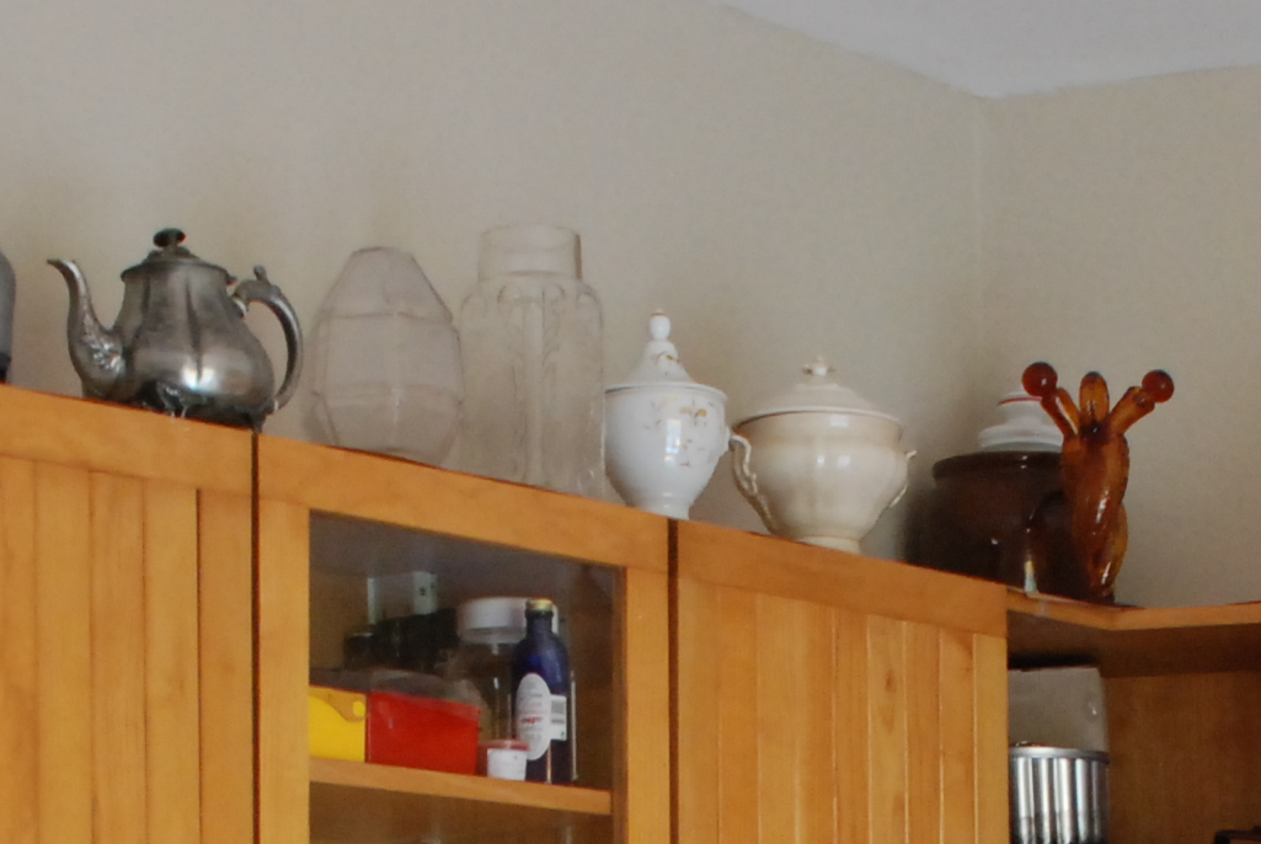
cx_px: 790
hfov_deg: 20.0
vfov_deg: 12.7
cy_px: 1289
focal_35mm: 102
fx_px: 3577
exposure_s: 1/30
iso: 800
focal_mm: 18
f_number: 3.5
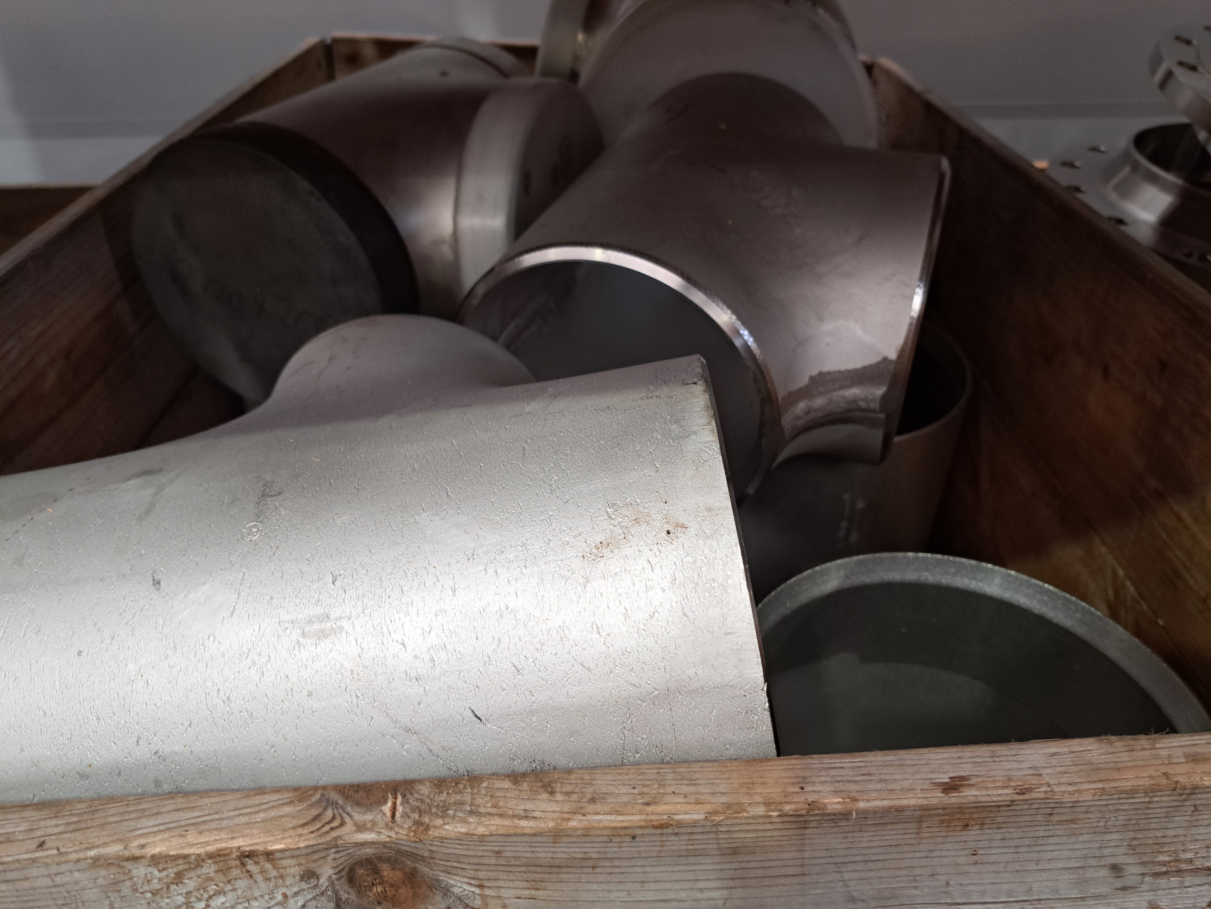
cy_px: 454
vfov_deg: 56.8
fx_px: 840
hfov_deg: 71.6
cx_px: 606
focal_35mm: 24
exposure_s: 1/50
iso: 160
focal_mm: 5.23
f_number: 1.8
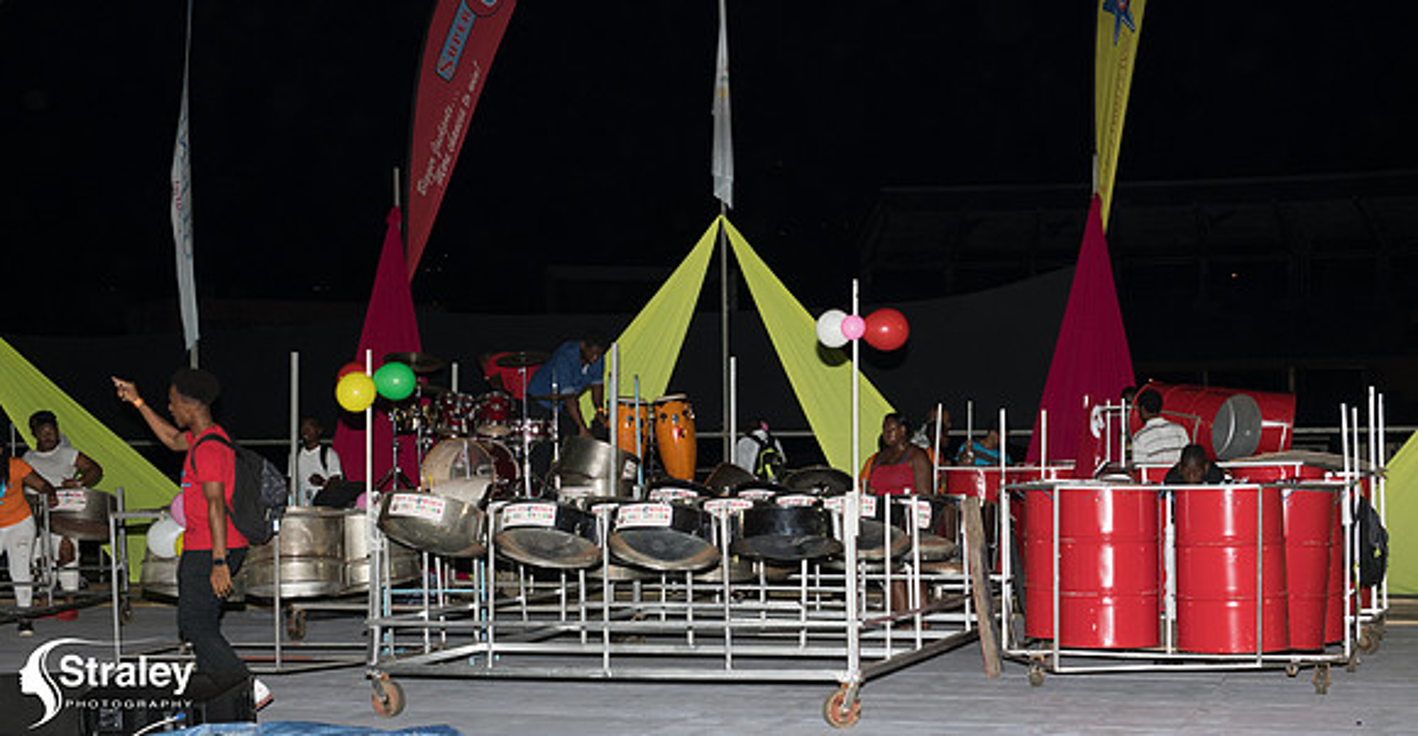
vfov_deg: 18.0
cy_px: 496
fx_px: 2313
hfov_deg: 34.1
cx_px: 743
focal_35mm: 63
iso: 1000
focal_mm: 56
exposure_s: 1/125
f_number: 9
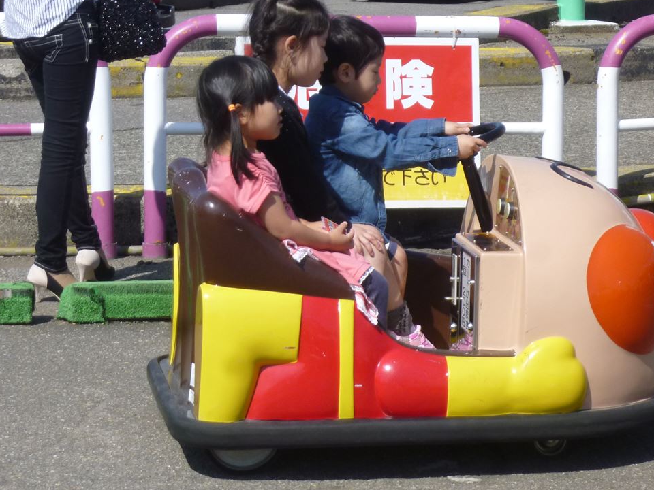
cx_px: 408
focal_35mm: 140
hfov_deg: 14.1
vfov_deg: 10.6
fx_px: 2645
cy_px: 210
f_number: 5.7
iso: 160
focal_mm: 18.6
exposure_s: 1/800
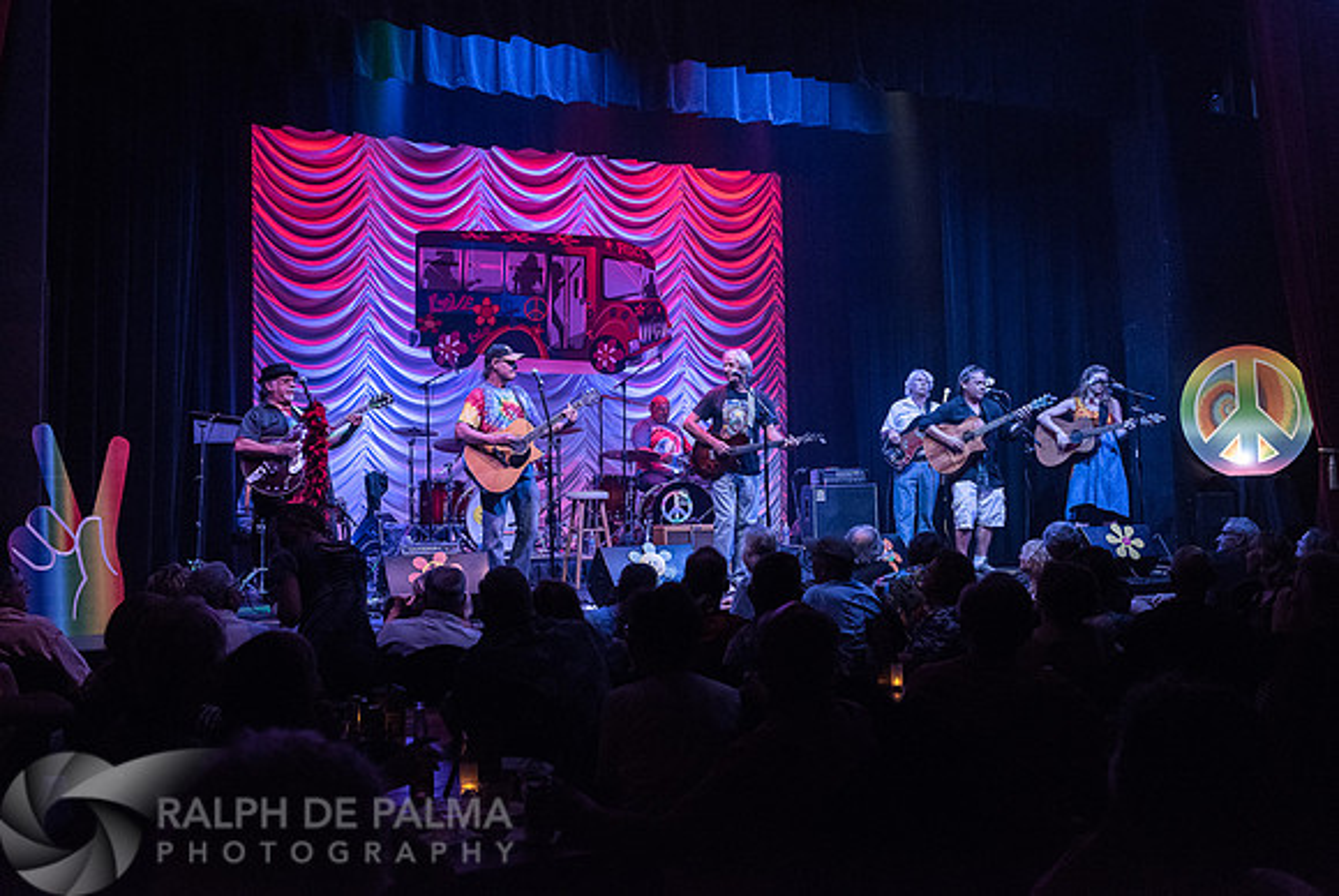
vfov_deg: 39.0
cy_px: 406
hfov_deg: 55.8
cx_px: 676
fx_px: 1264
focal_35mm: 34
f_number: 4.5
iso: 2500
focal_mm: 31
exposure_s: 1/160
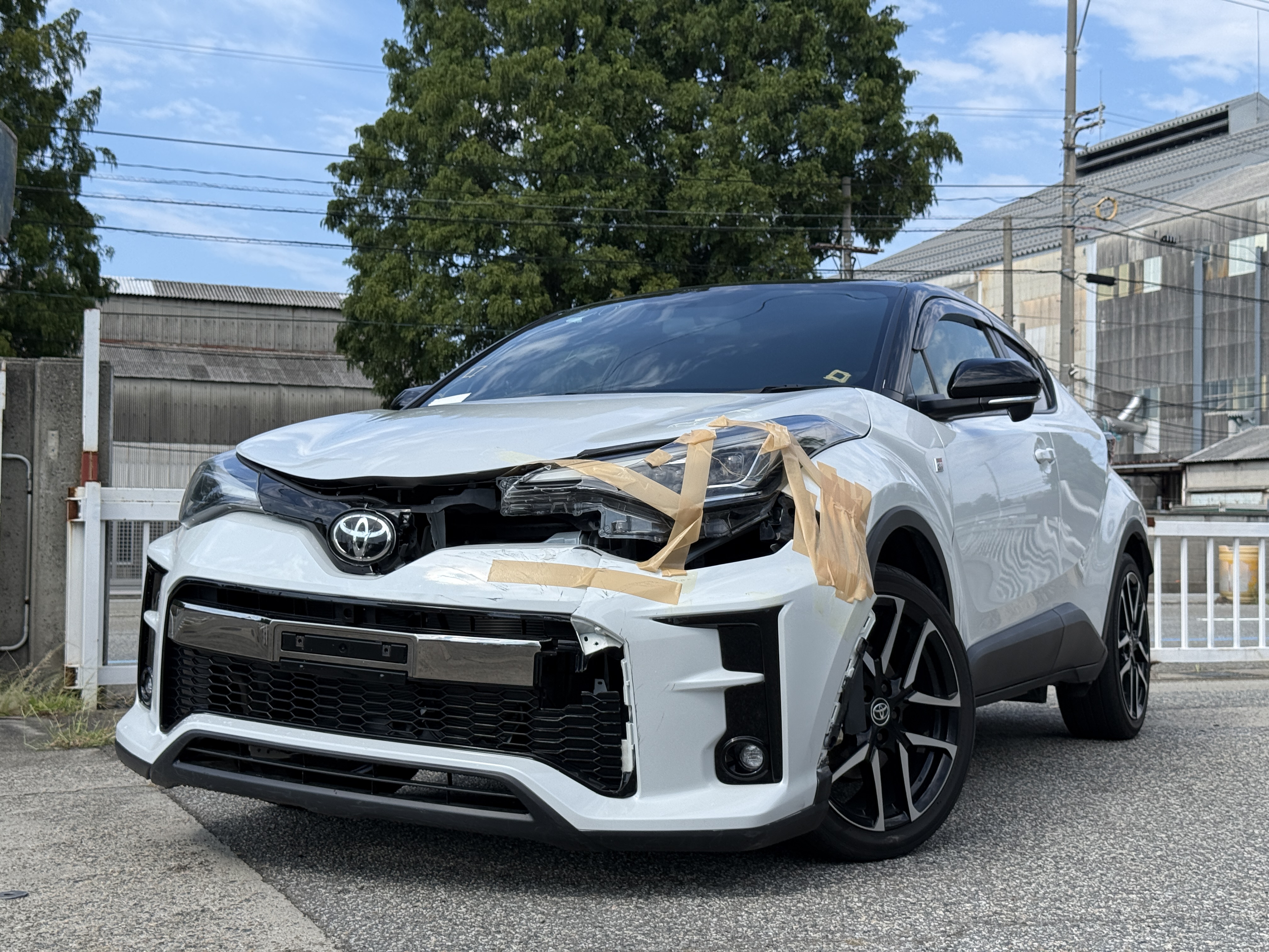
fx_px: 1760
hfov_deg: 39.7
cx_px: 634
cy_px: 476
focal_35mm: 48
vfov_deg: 30.3
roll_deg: -0.6
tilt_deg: +2.1
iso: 80
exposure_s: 1/3891
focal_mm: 6.76
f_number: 1.78
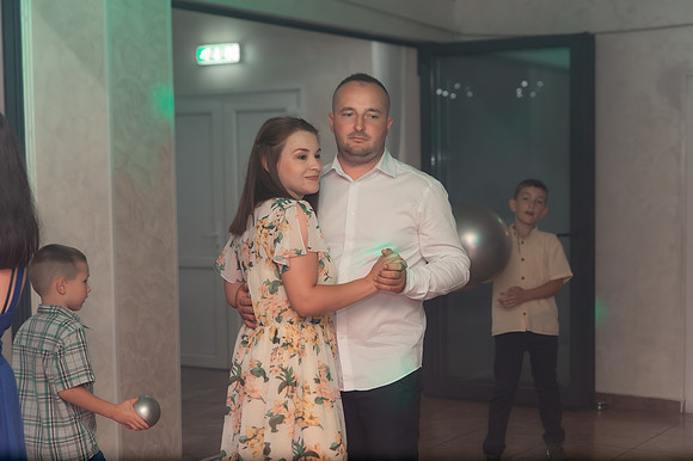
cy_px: 230
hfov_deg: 28.9
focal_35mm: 70
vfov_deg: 19.4
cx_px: 346
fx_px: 1347
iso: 2500
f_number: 3.5
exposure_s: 1/250
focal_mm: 70
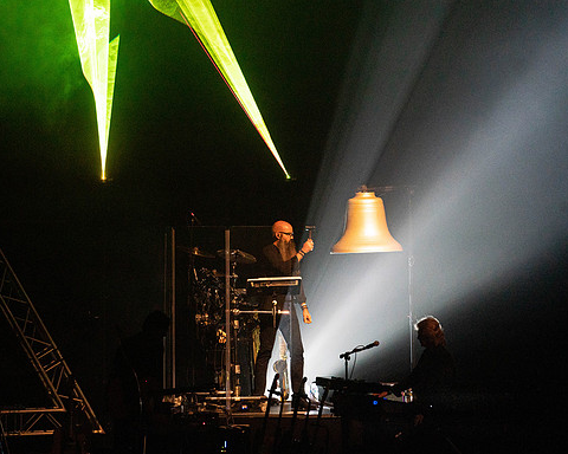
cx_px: 246
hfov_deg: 8.5
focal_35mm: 227
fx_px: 3816
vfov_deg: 6.8
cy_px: 228
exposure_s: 1/250
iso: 6400
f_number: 5.6
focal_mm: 200
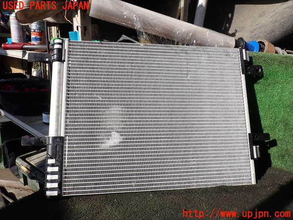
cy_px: 110
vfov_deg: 54.9
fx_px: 212
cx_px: 146
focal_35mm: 25
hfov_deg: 69.4
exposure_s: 1/800
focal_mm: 4.5
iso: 100
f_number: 2.8
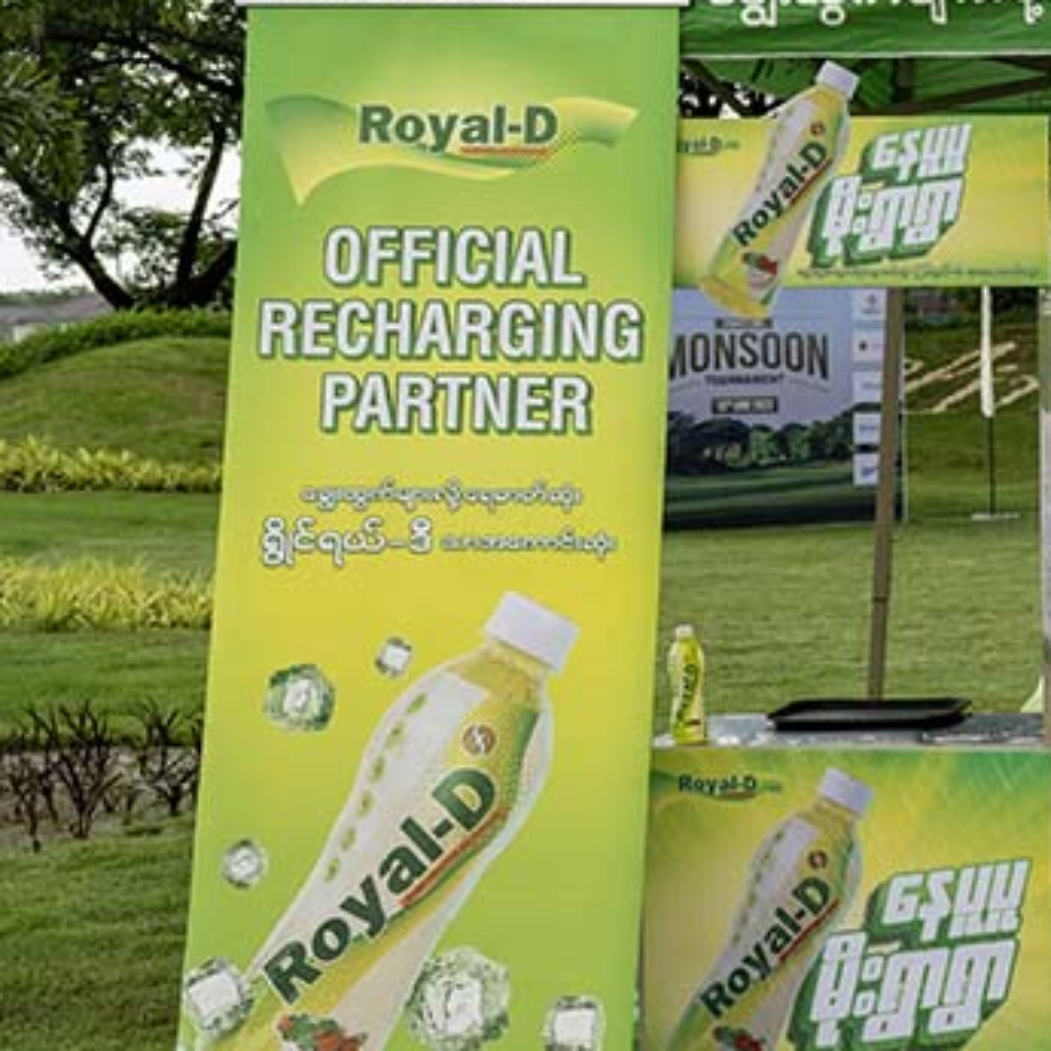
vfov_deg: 22.2
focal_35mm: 78
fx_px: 2679
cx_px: 1410
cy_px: 420
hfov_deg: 20.1
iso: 250
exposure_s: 1/400
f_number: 5.6
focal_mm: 33
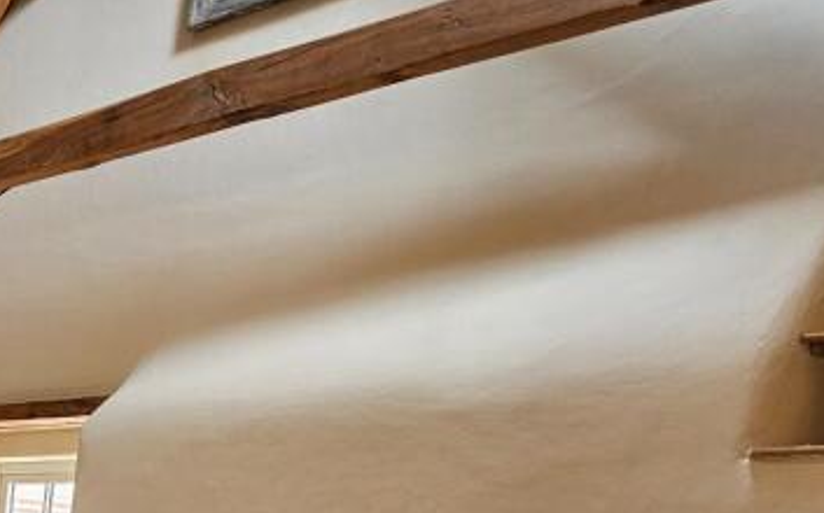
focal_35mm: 40
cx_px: -236
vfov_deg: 25.3
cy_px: 742
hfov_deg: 35.0
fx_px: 898
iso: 100
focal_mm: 2.2
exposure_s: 1/50
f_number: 2.2
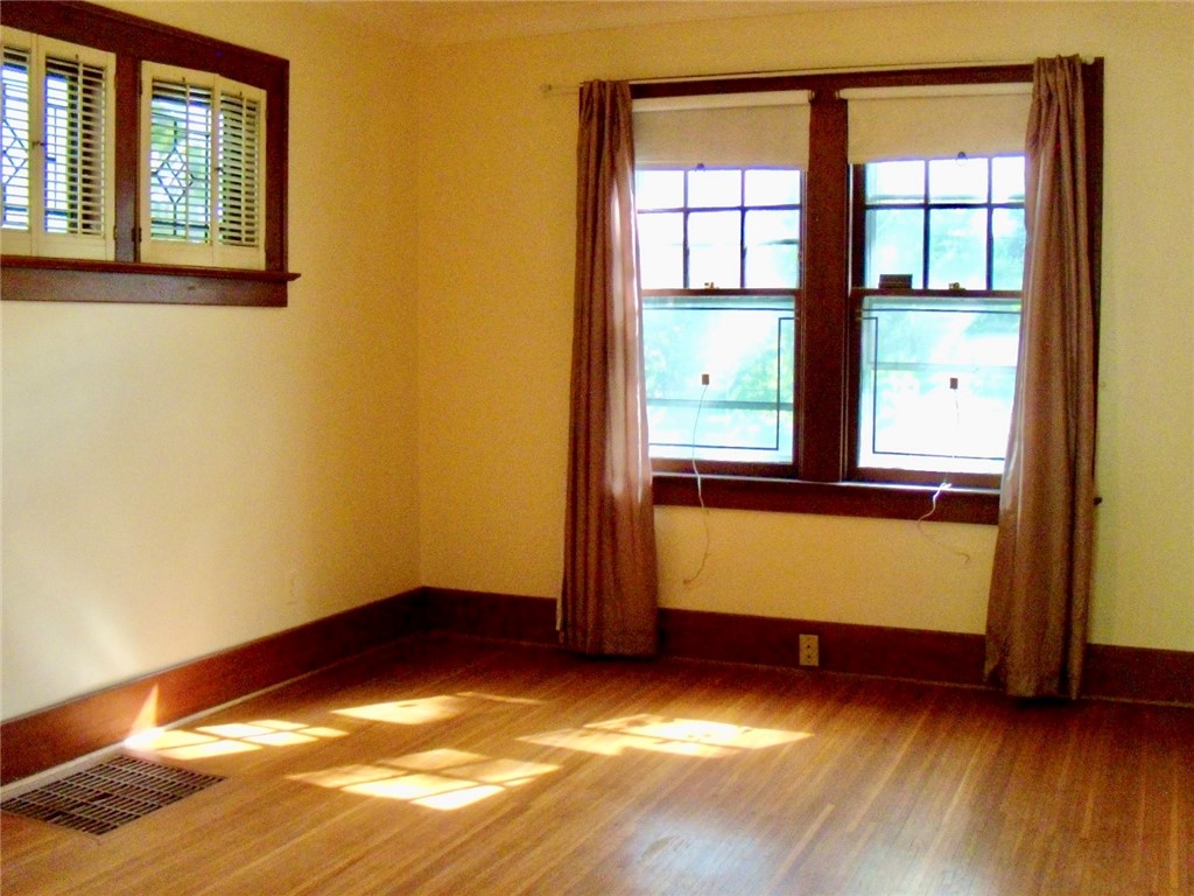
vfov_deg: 39.7
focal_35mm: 36
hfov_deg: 51.4
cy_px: 448
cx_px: 597
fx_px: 1242
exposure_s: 1/60
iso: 400
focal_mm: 6.4
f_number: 3.6
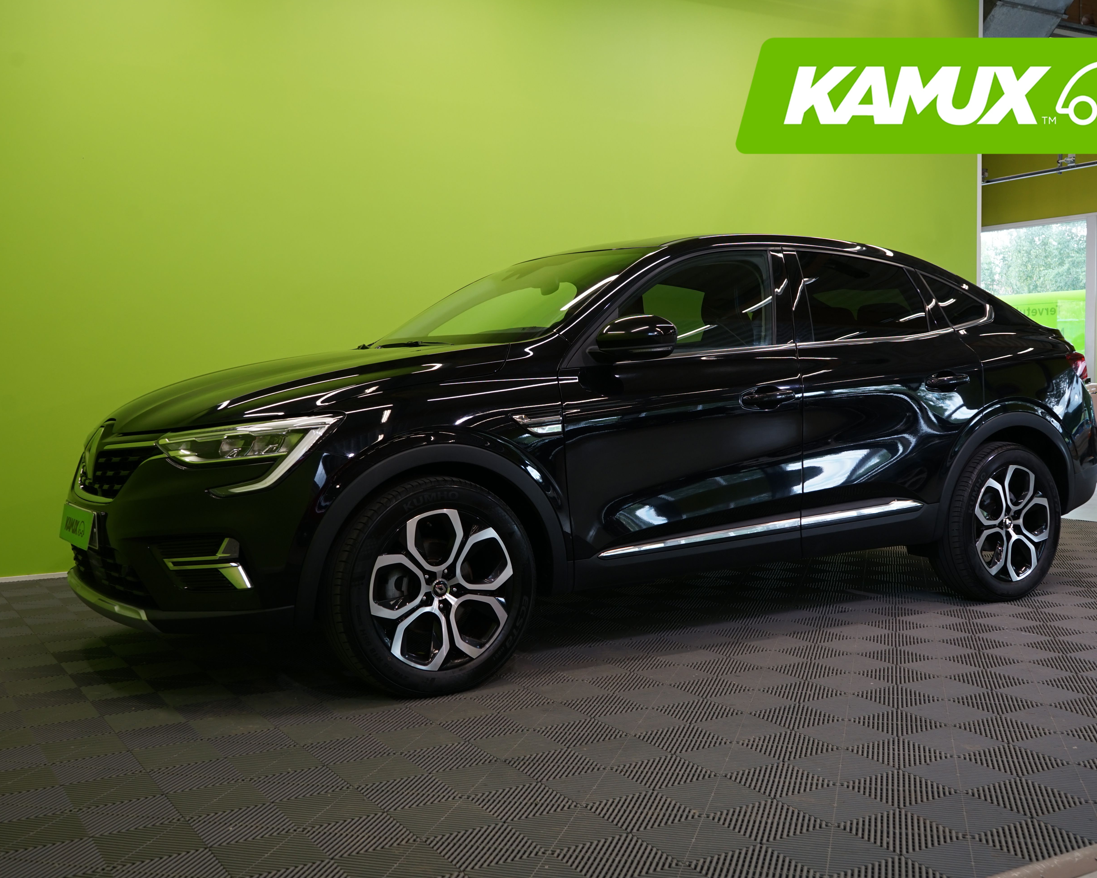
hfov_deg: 49.1
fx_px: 1201
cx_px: 566
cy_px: 445
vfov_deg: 40.1
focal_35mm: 37
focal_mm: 32
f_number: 6.3
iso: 400
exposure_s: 1/30
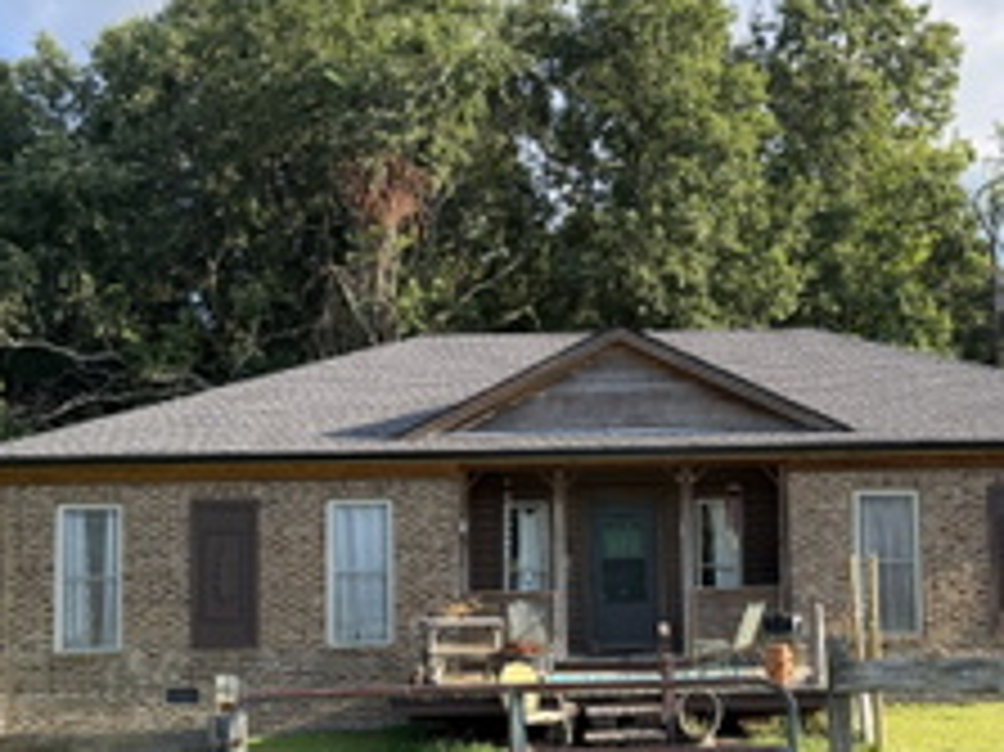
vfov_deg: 33.2
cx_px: 617
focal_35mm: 43
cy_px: 513
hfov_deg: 43.6
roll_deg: +0.6
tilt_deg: +4.0
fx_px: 1246
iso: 100
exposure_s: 1/1156
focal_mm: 6.76
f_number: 1.78
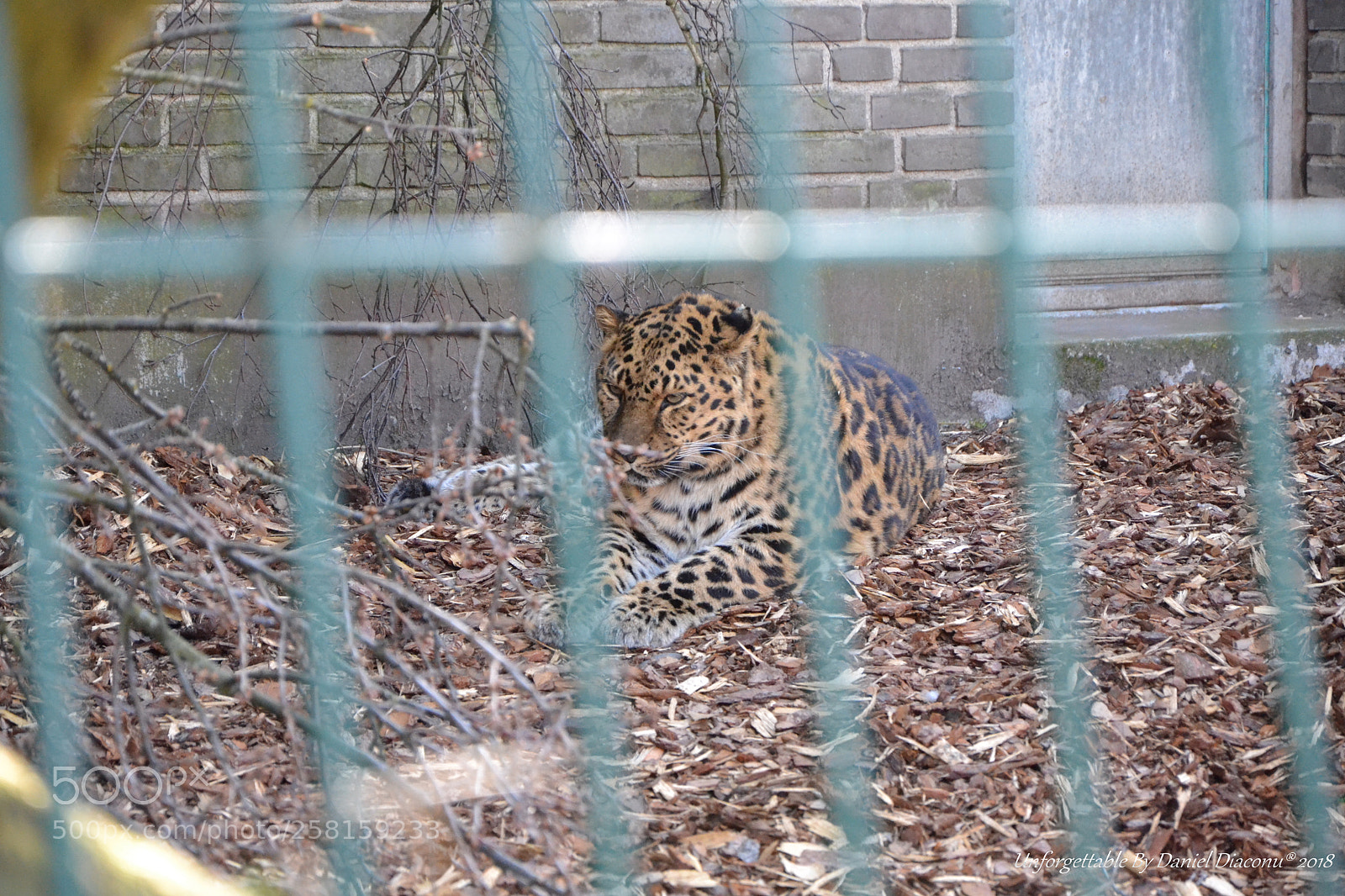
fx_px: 5883
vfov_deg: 8.7
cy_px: 448
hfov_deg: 13.0
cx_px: 672
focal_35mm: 158
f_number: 5.6
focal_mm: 105
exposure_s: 1/400
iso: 3200
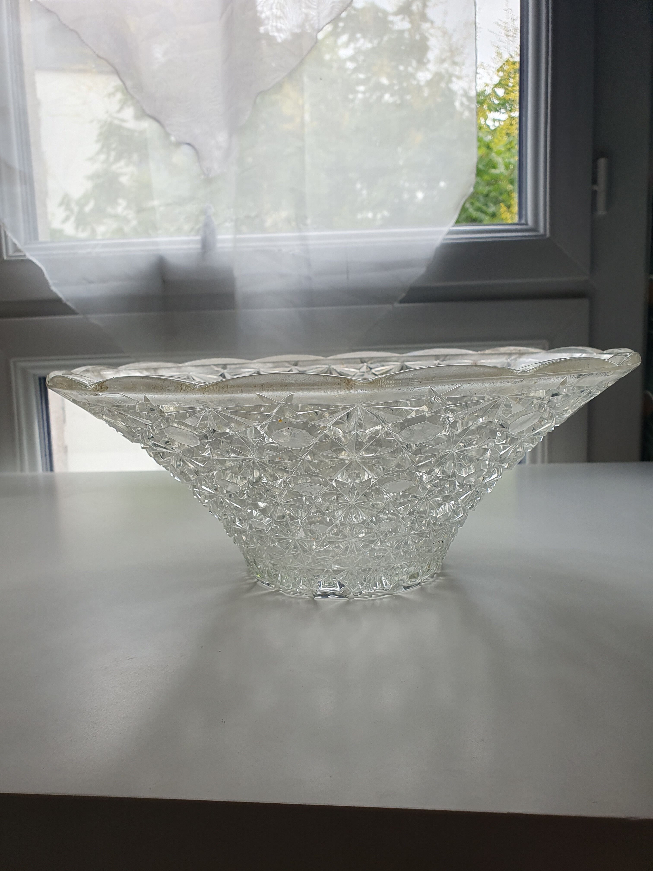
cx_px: 326
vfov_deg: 67.3
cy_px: 436
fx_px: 654
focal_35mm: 26
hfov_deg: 53.1
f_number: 2.4
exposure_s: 1/161
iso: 50
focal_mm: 4.32
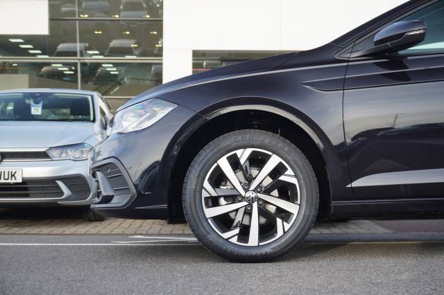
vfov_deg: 24.4
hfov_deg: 36.0
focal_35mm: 56
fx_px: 684
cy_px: 148
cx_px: 222
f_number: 5.6
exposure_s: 1/60
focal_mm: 37
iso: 125
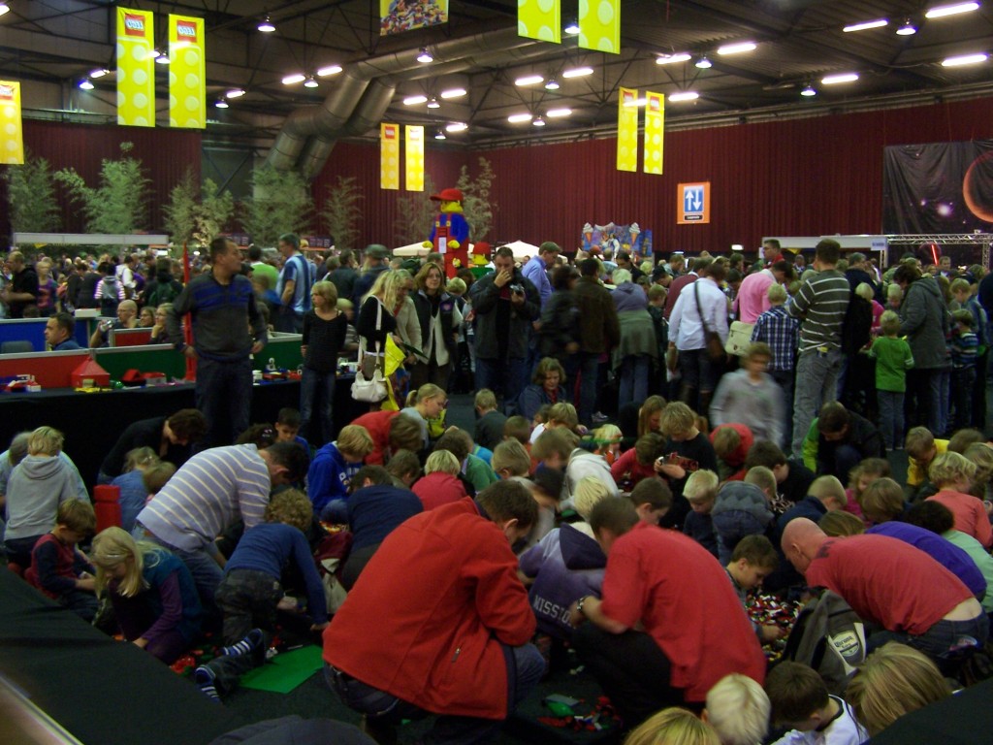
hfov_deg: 49.0
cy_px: 372
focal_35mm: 38
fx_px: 1090
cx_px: 496
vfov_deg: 37.7
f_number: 2.8
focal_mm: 6.3
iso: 140
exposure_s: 1/8
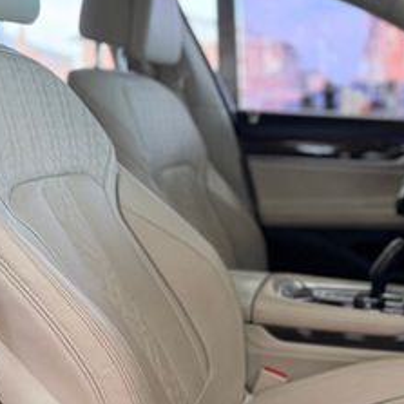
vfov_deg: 28.0
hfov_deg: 27.0
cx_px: 380
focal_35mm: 61
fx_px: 805
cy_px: 261
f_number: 1.78
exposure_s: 1/195
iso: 160
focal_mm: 6.76
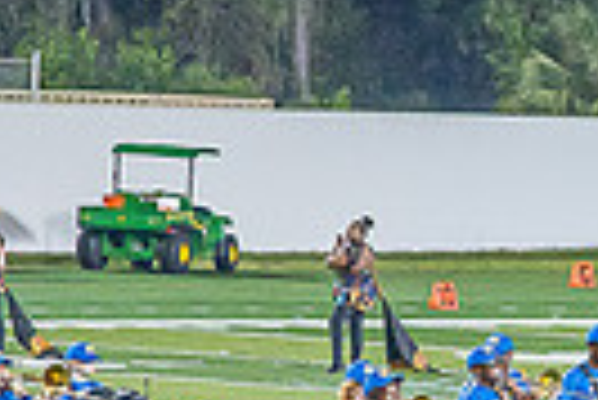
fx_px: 8714
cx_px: 679
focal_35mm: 524
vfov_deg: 2.6
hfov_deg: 3.9
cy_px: 283
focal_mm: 120
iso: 2000
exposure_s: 1/200
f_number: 4
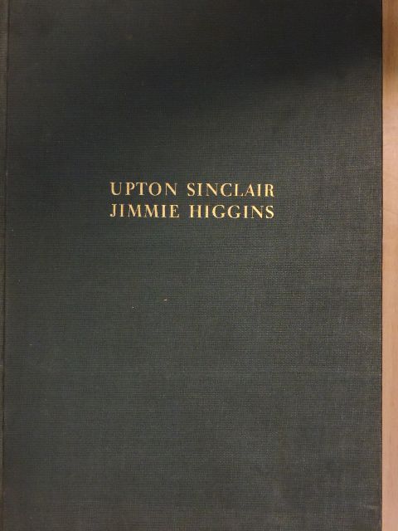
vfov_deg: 27.8
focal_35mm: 70
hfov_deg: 21.0
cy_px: 266
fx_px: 1073
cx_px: 199
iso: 1600
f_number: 4.5
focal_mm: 12.5
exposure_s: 1/80
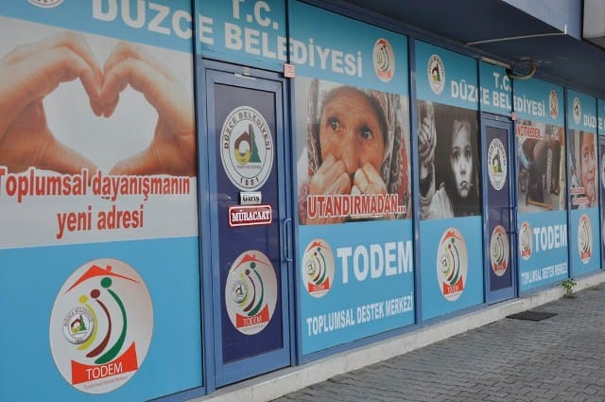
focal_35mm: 48
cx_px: 302
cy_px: 201
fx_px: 806
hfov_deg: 41.2
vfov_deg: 28.0
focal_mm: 32
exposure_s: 1/160
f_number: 6.3
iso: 200
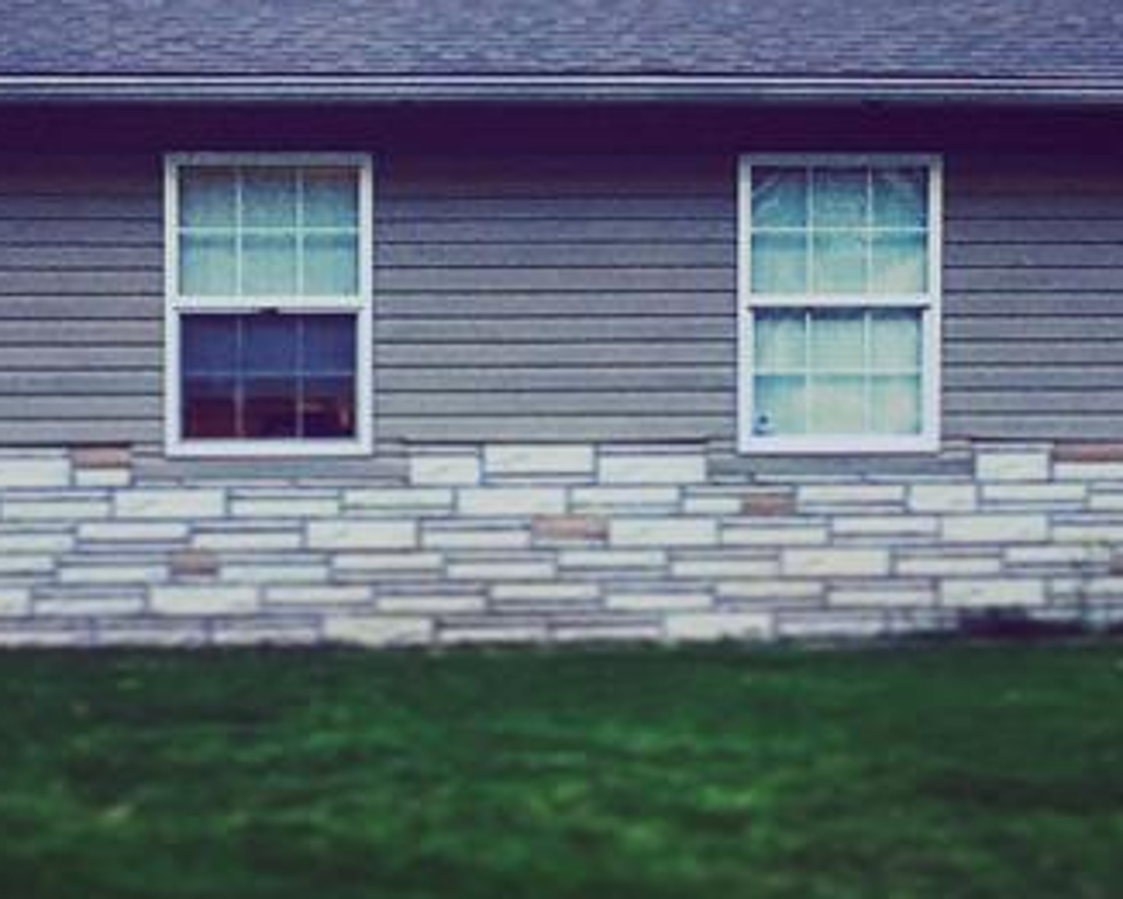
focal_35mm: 89
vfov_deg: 17.2
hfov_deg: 21.5
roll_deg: -0.8
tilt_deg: +4.0
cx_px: 475
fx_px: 2959
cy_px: 210
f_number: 2.2
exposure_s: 1/30
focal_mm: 4.15
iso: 32
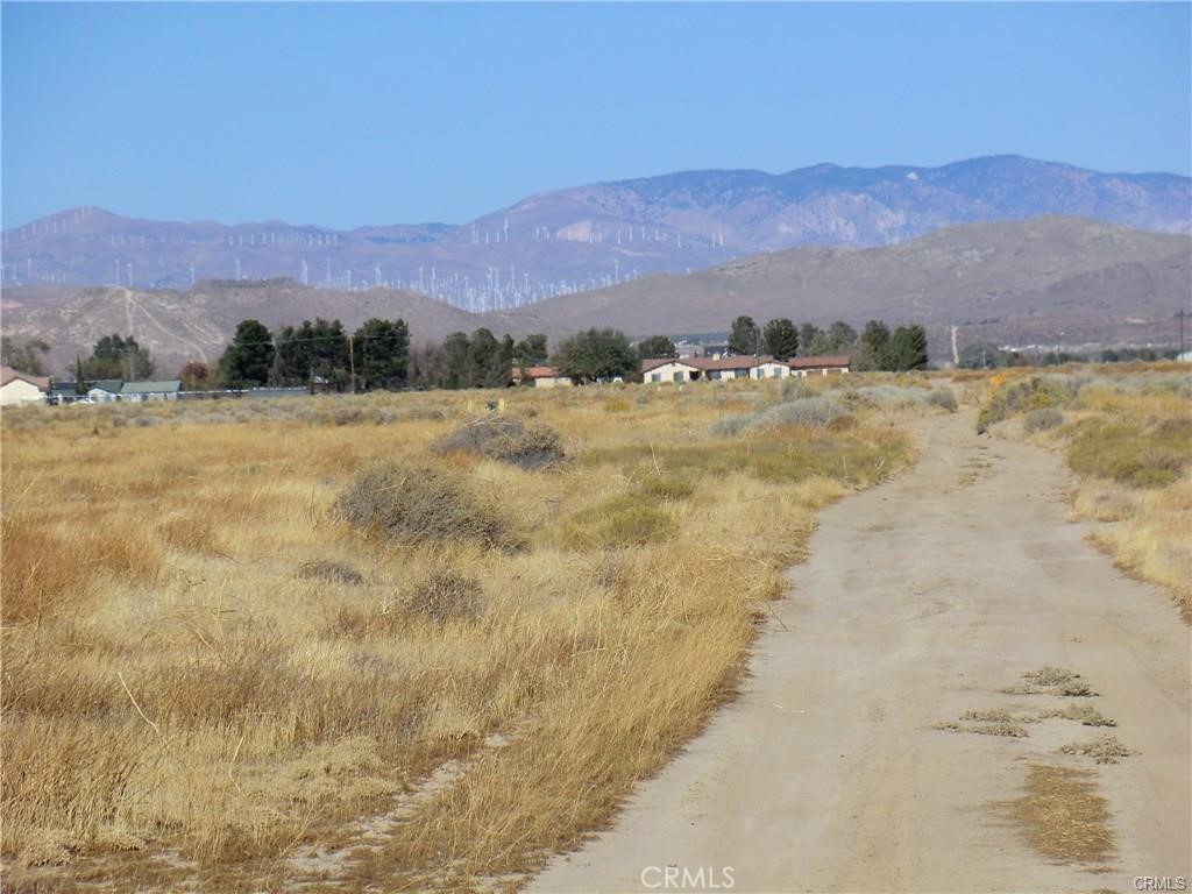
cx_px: 596
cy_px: 447
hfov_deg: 9.9
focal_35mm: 199
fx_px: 6853
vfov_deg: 7.5
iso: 64
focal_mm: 35.7
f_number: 5.2
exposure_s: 1/800
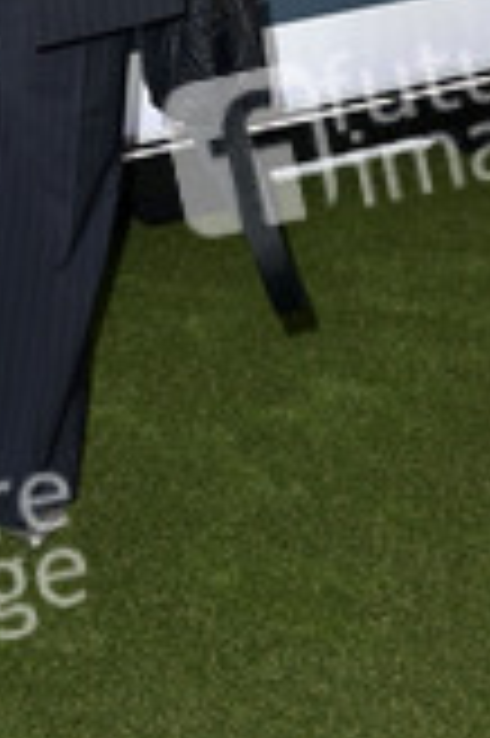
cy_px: -94
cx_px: -13
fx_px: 2394
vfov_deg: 16.9
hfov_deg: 11.6
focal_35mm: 117
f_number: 6.3
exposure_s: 1/250
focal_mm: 48
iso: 640
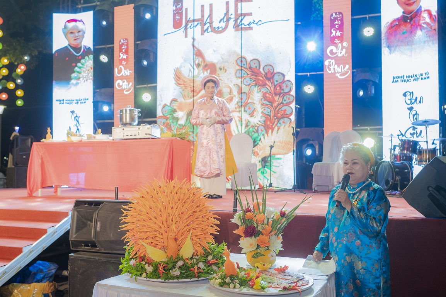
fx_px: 446
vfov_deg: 36.9
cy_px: 148
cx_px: 223
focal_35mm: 36
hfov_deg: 53.1
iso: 500
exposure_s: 1/100
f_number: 2.8
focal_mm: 24
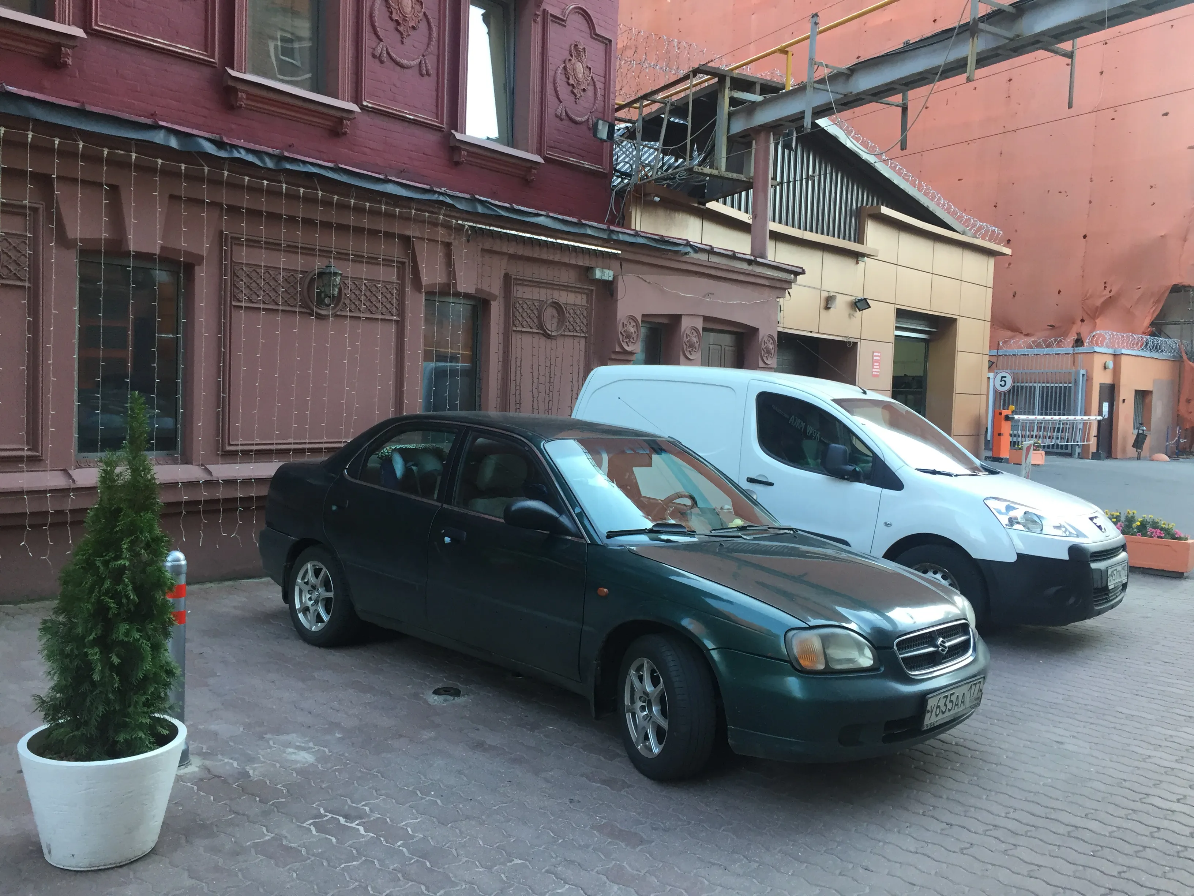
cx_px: 597
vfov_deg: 48.2
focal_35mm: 29
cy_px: 448
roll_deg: -2.5
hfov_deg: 61.7
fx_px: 1000
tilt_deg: -3.6
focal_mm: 4.15
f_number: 2.2
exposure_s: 1/33
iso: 32
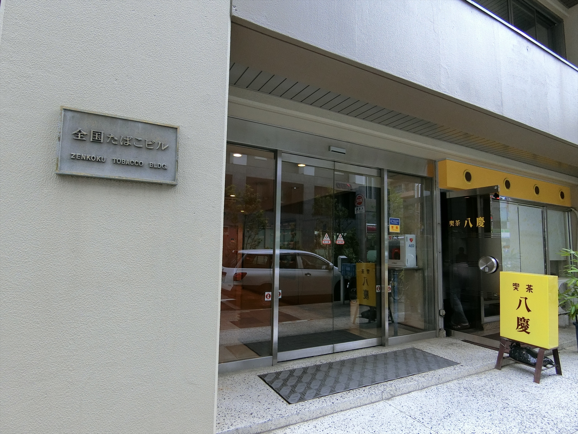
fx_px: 317
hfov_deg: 84.7
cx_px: 289
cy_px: 217
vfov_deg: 68.7
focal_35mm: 19
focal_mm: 4.06
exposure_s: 1/125
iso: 200
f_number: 2.7
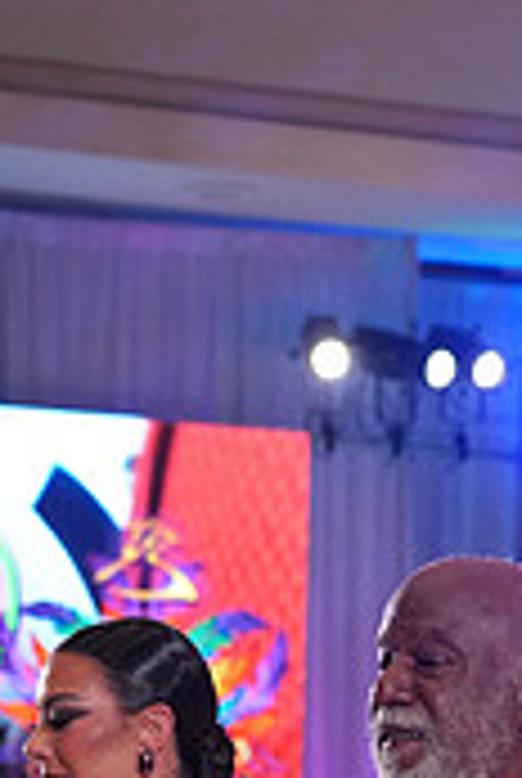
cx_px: 466
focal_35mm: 204
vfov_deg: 9.7
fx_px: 4419
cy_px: 1232
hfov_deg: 6.7
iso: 2500
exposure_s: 1/500
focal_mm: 61
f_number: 4
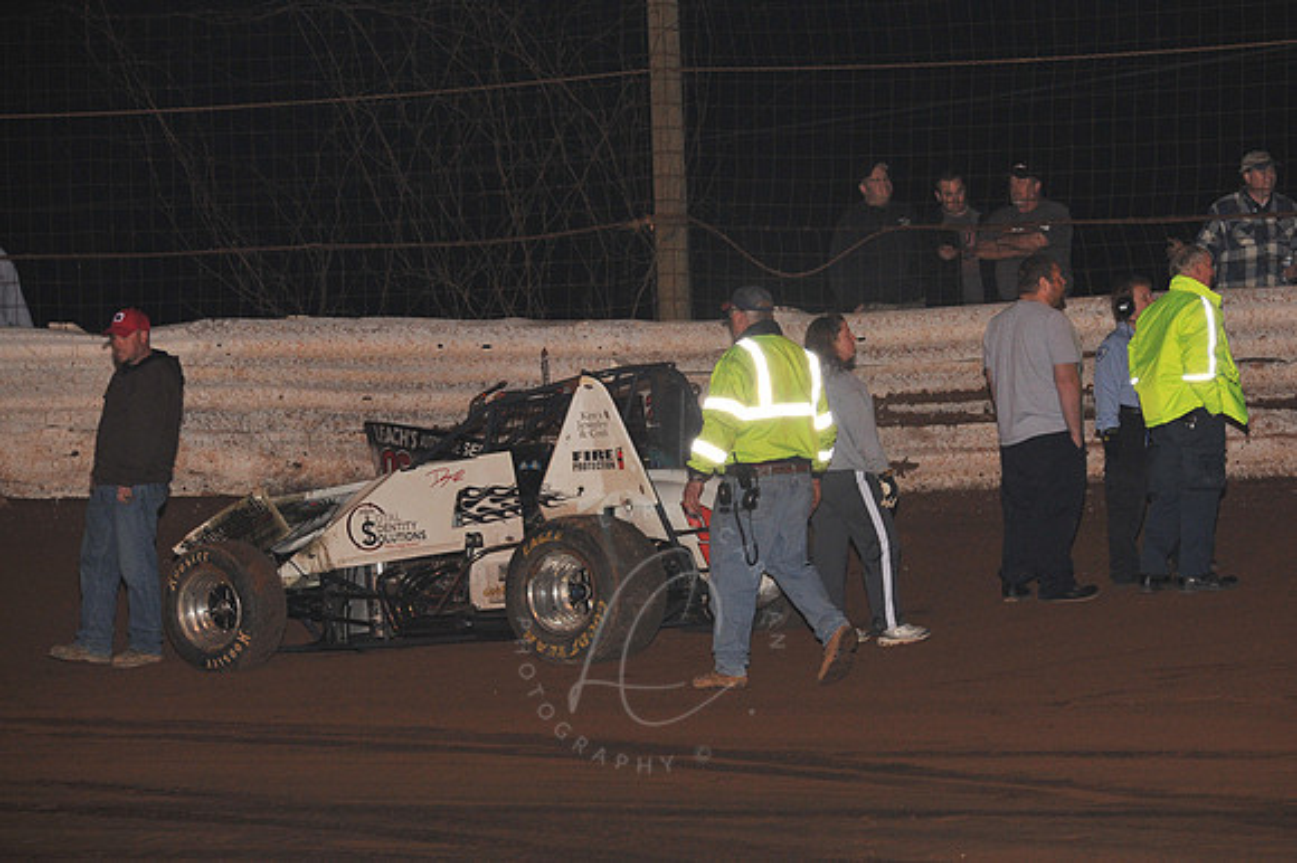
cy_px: 432
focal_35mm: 200
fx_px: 7201
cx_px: 648
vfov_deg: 6.9
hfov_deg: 10.3
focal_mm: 200
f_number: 6.3
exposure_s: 1/320
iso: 2000
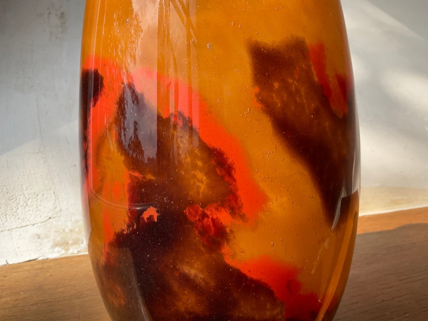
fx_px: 359
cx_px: 214
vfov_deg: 48.2
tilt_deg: -9.2
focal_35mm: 29
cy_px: 160
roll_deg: +4.4
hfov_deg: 61.7
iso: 16
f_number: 1.8
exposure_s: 1/759
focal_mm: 3
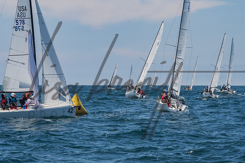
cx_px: 125
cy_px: 82
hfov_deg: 12.0
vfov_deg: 8.0
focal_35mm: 171
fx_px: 1165
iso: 640
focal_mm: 110
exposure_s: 1/1250
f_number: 14
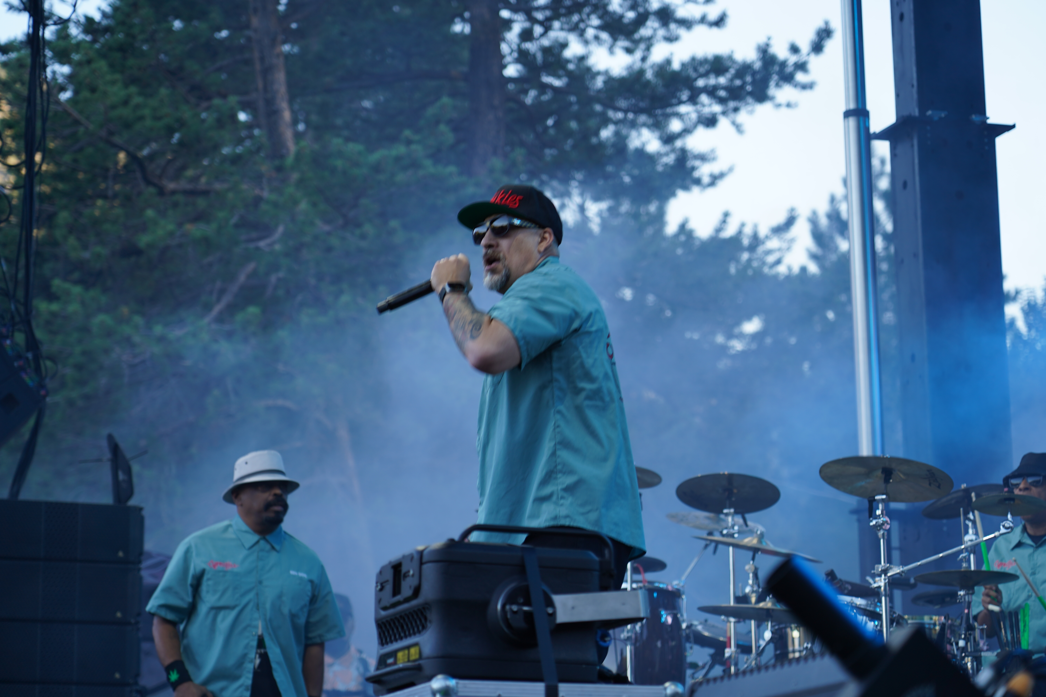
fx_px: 3051
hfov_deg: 19.5
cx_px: 523
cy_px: 348
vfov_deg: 13.0
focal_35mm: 105
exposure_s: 1/125
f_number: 4
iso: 160
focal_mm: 105
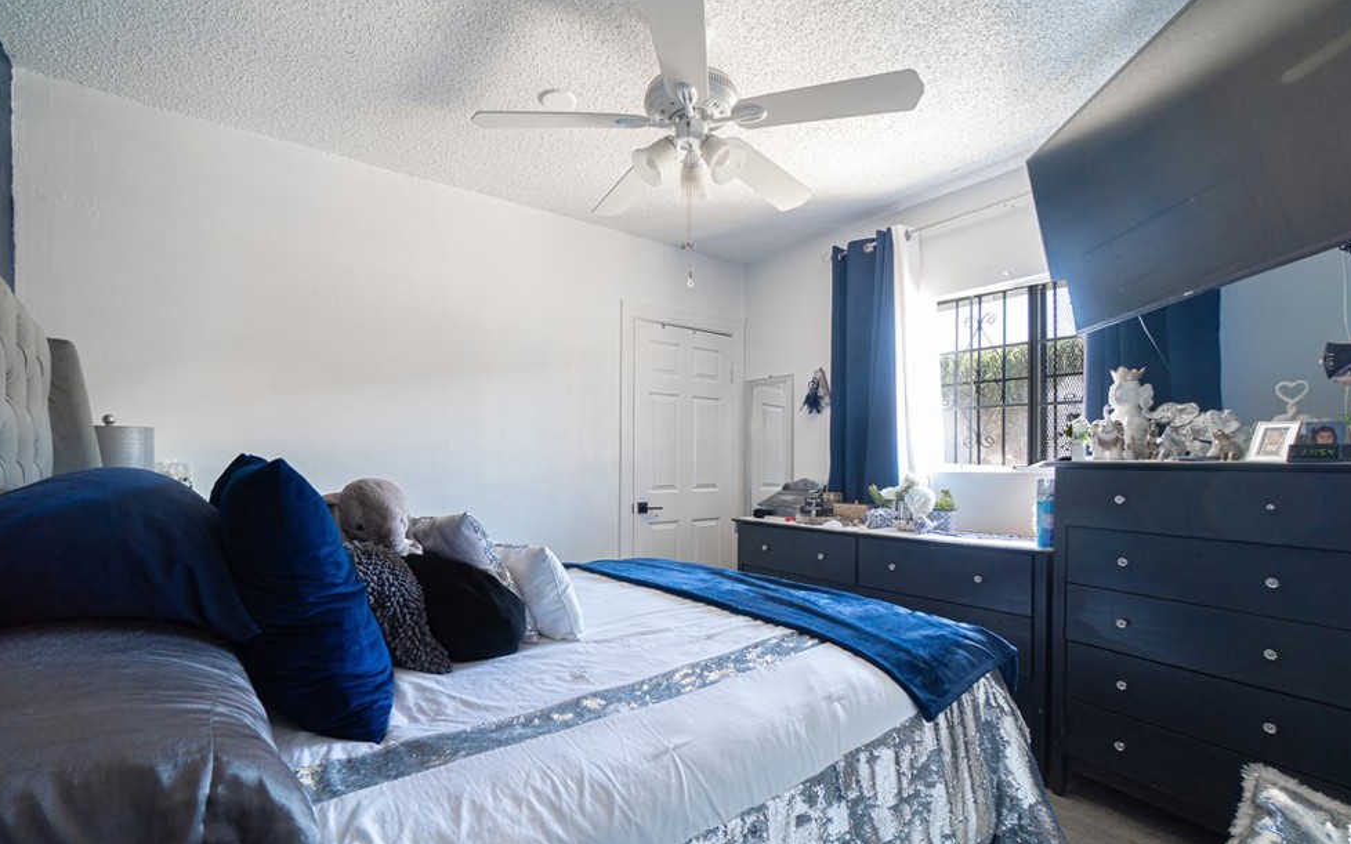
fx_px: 589
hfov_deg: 97.8
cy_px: 457
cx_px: 663
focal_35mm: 16
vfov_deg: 71.1
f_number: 7.1
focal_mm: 10
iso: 320
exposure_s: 1/2
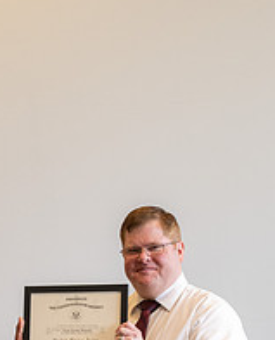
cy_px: 278
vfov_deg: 8.3
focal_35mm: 231
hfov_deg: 6.7
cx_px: 213
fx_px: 2330
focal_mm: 70
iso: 500
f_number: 2.8
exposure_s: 1/200
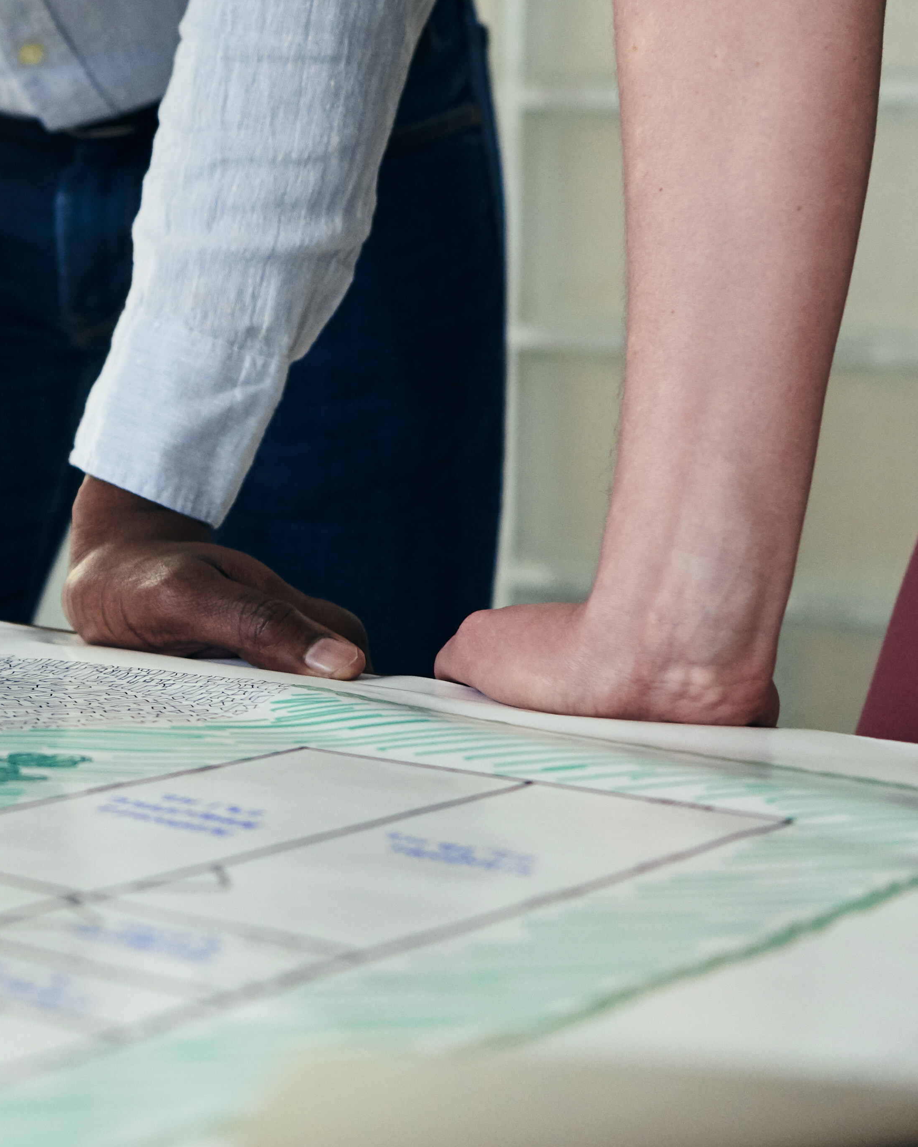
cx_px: -230
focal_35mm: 88
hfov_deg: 16.6
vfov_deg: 21.5
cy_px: 286
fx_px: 2988
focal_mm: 35
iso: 640
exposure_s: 1/160
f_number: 3.2
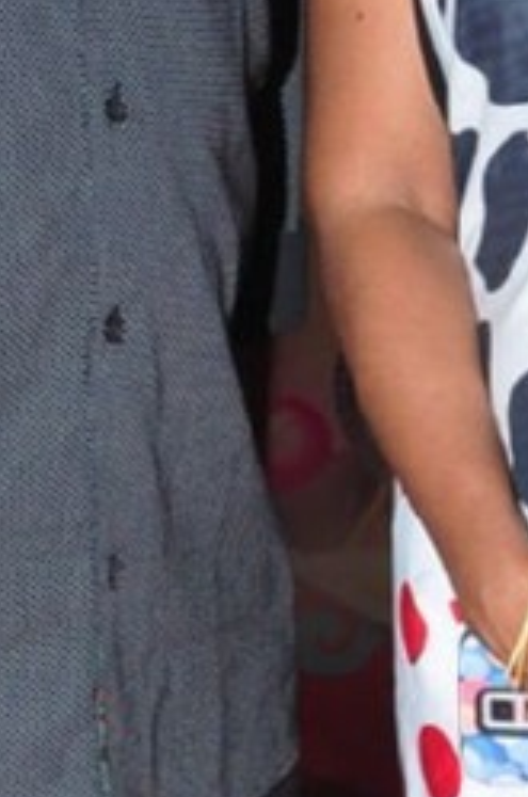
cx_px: 717
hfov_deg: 5.8
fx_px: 5213
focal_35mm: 236
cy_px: 648
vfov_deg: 8.7
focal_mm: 26
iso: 400
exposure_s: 1/125
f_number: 9
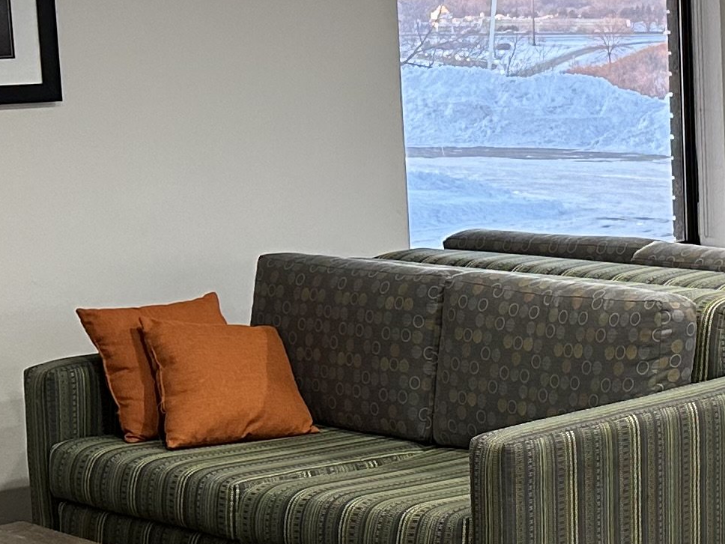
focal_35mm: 100
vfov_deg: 14.8
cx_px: 1037
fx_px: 2094
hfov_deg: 17.9
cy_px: 268
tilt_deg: -7.8
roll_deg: +0.9
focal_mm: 6.86
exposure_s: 1/60
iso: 160
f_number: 1.78
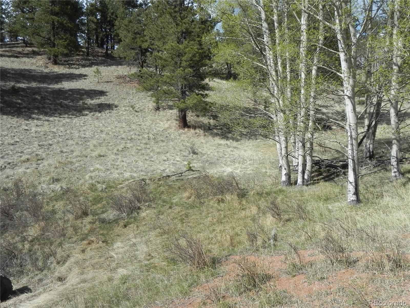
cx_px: 205
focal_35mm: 33
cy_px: 154
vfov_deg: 42.9
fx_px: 391
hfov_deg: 55.4
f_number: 8
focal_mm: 5.9
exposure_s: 1/400
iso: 160
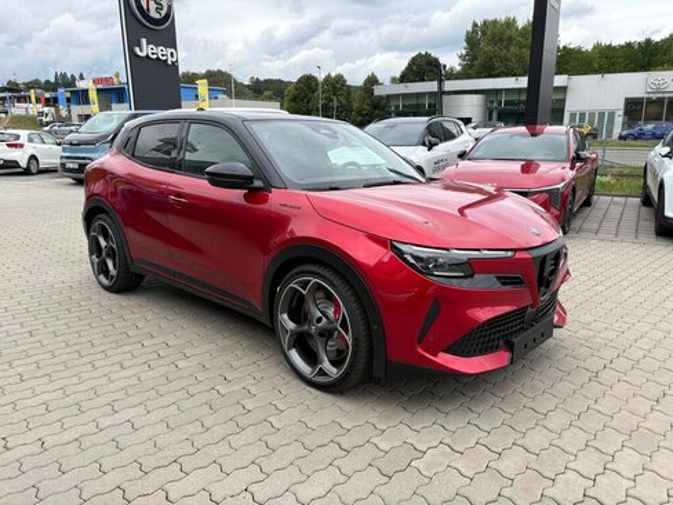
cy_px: 252
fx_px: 505
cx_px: 336
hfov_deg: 67.3
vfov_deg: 53.1
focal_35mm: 26
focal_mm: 5.96
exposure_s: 1/1626
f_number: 1.6
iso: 50
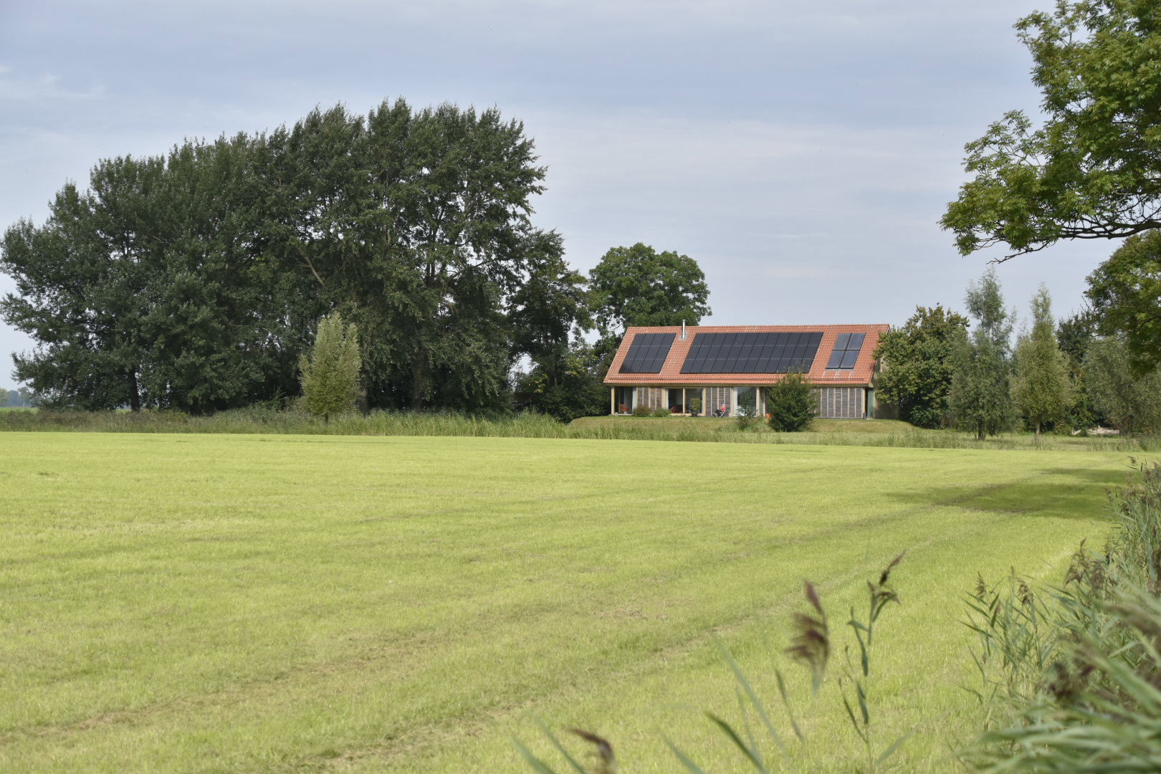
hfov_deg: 33.4
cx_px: 580
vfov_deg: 22.6
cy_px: 387
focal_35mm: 60
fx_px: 1935
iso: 400
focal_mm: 40
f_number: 4.2
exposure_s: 1/4000
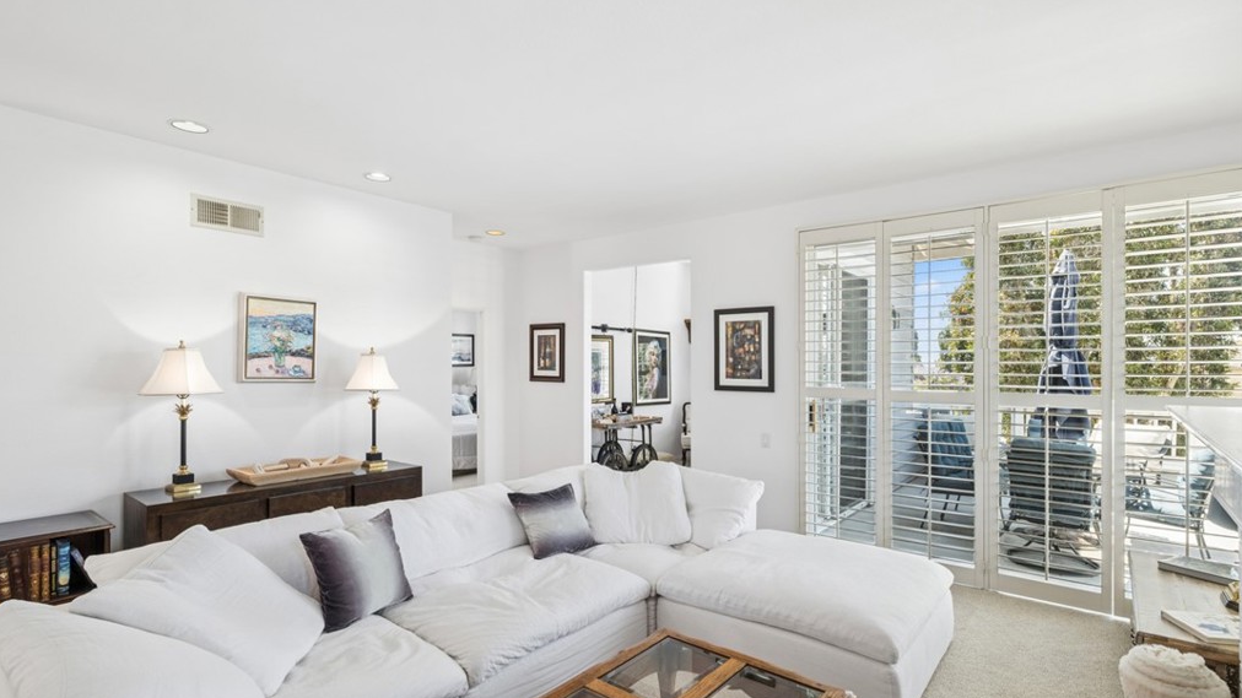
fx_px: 593
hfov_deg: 92.7
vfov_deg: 61.0
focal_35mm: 18
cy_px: 366
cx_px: 617
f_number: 9
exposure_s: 1/10
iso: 125
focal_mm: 17
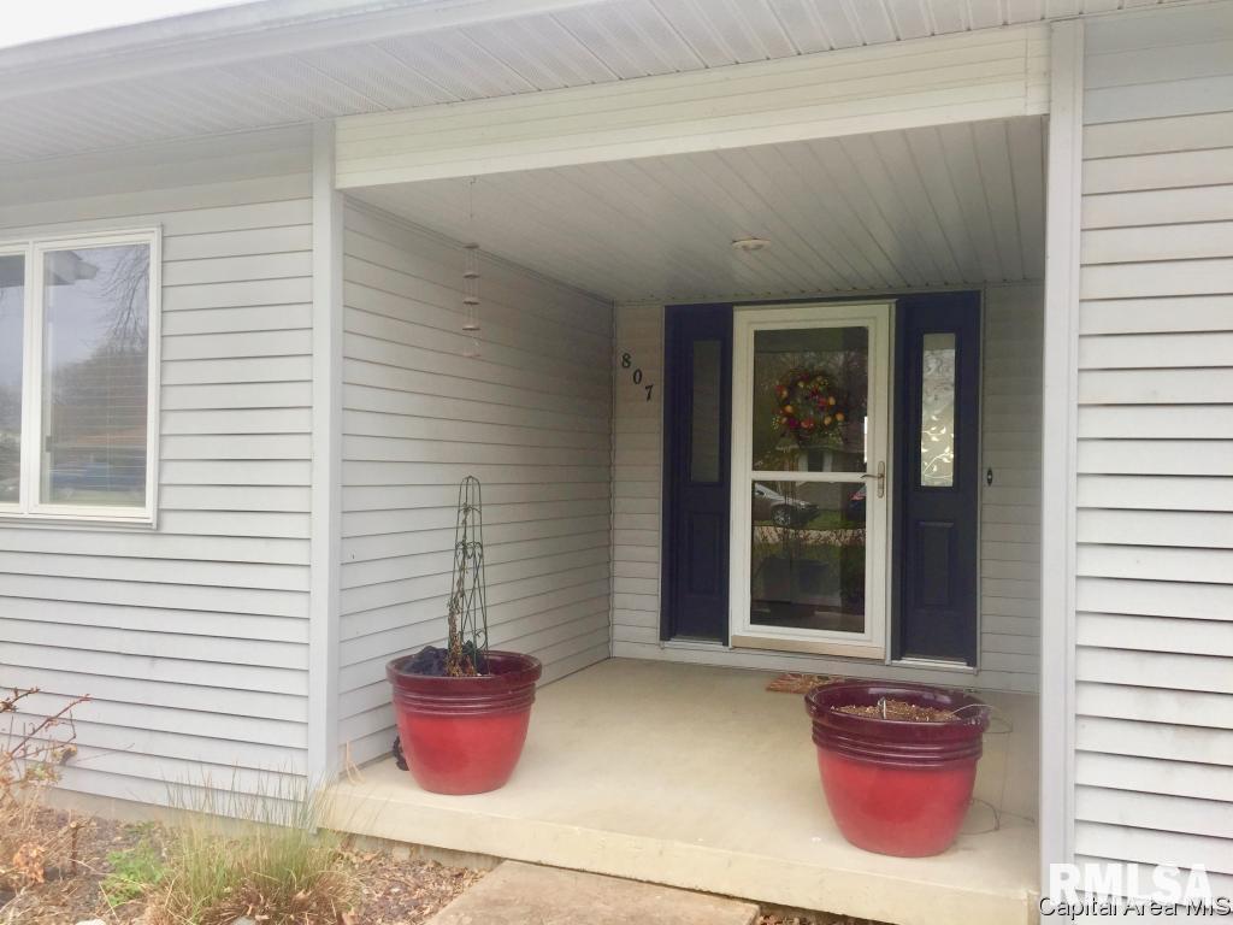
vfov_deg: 48.2
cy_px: 462
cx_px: 616
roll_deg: +0.0
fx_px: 1033
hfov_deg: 61.7
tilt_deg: -1.2
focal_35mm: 29
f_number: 2.2
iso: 32
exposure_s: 1/168
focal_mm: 4.15
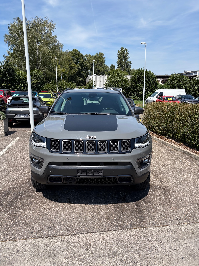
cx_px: 100
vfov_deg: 67.3
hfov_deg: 53.1
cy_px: 133
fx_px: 199
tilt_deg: -10.5
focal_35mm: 26
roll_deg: +2.2
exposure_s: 1/3448
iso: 50
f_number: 1.6
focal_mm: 5.96
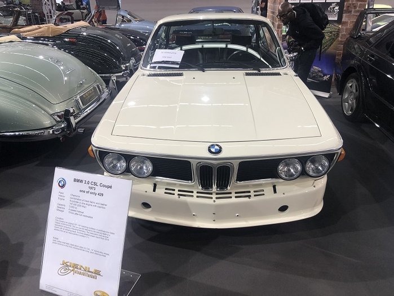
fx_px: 319
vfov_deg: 49.8
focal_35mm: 28
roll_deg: +2.0
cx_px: 197
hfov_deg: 63.4
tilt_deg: -24.1
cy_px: 148
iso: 32
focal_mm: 3.99
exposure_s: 1/50
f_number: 1.8
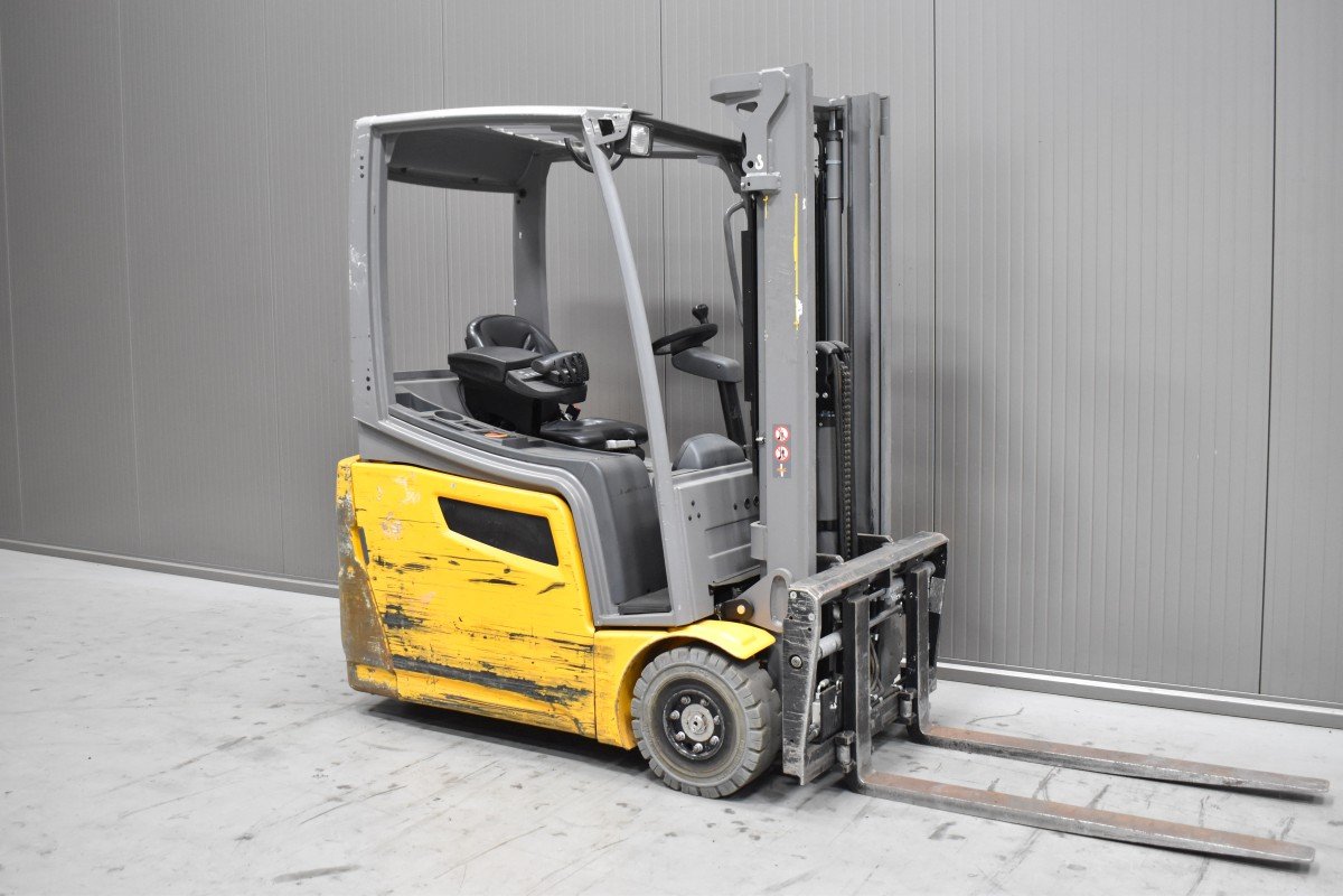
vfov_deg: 40.0
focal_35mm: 33
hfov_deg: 57.2
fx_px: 1231
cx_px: 672
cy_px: 448
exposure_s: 1/40
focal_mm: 22
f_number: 4.5
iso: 1600
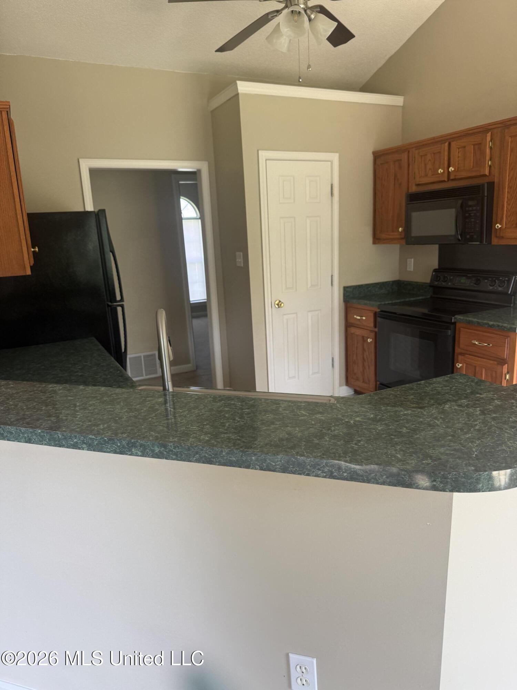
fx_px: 478
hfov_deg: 56.8
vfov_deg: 71.6
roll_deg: +2.0
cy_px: 345
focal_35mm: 24
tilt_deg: -13.2
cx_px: 258
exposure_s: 1/121
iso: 100
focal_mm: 6.76
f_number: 1.78
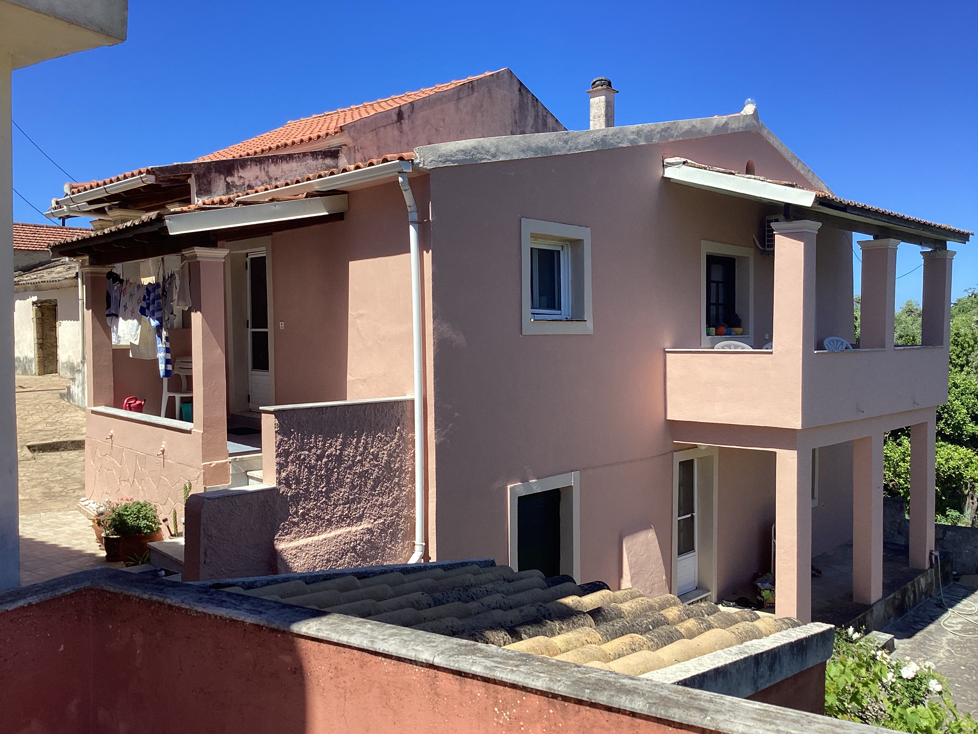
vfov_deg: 45.4
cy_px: 367
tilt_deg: -2.3
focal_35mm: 31
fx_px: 876
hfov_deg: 58.4
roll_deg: +0.8
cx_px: 489
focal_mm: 3.3
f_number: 2.4
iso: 25
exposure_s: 1/1072
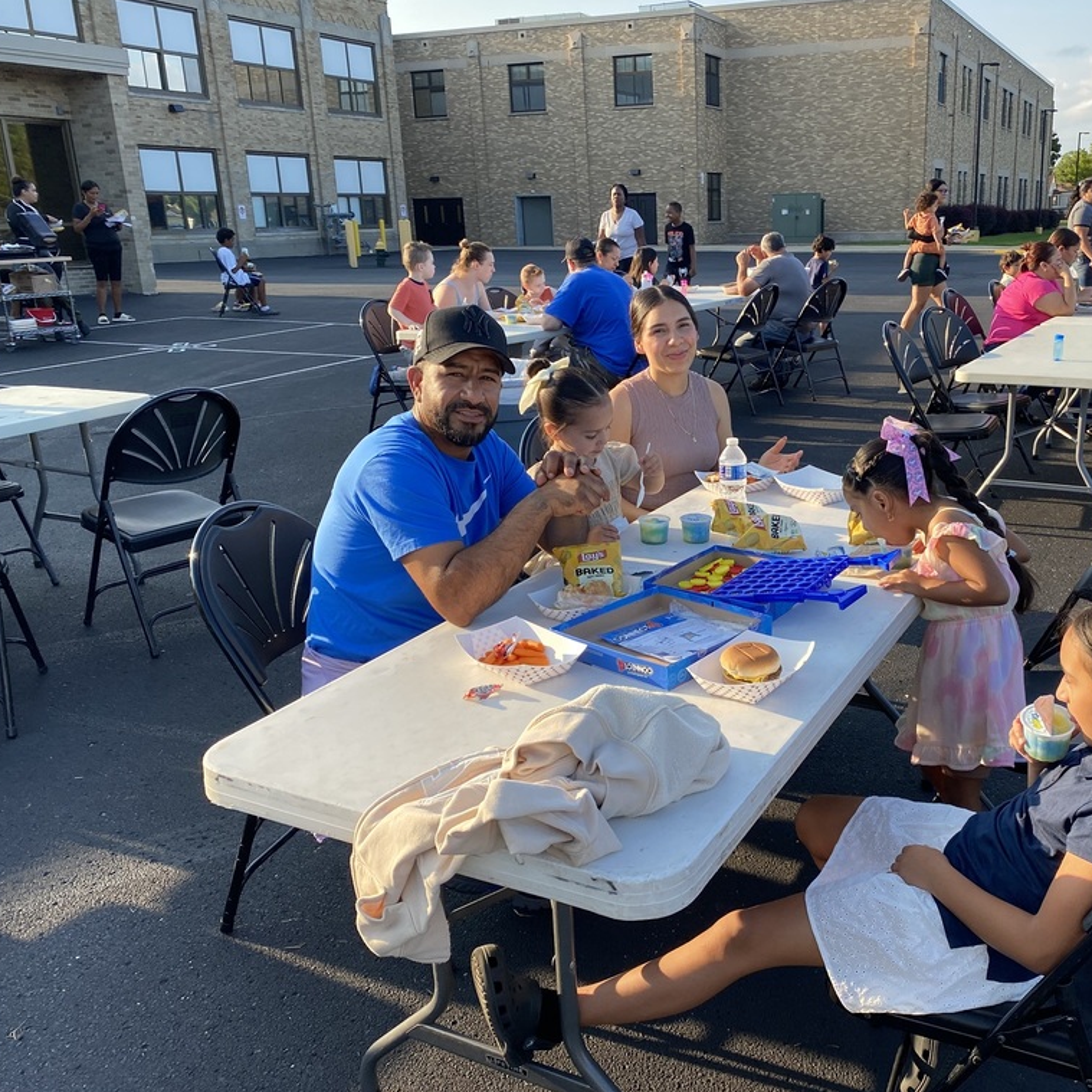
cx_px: 692
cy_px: 550
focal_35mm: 31
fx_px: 1106
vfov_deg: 52.5
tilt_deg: -15.3
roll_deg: +2.6
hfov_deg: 51.9
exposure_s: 1/591
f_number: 1.8
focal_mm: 4.25
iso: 32
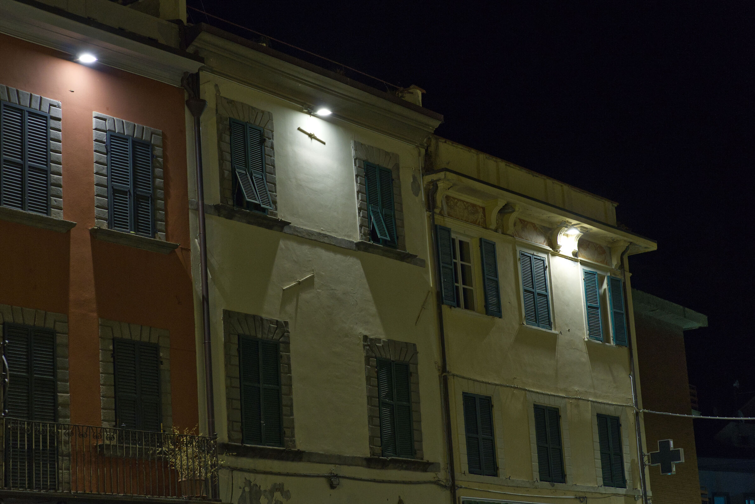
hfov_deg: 23.9
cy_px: 252
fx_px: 1784
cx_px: 378
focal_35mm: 85
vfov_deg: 16.1
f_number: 5.6
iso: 2500
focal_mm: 85
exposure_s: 1/30
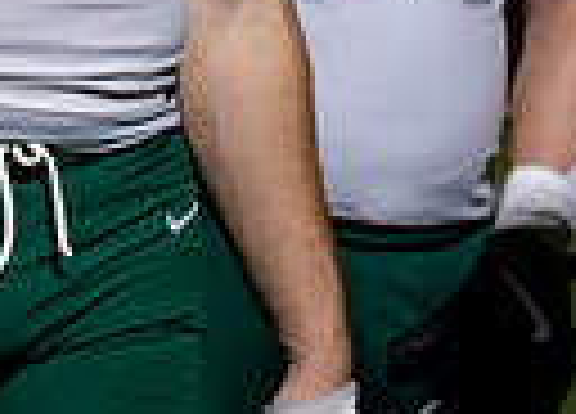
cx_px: -612
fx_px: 15525
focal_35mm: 947
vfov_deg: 1.5
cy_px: -396
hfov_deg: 2.1
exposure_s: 1/320
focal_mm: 200
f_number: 2.8
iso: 500
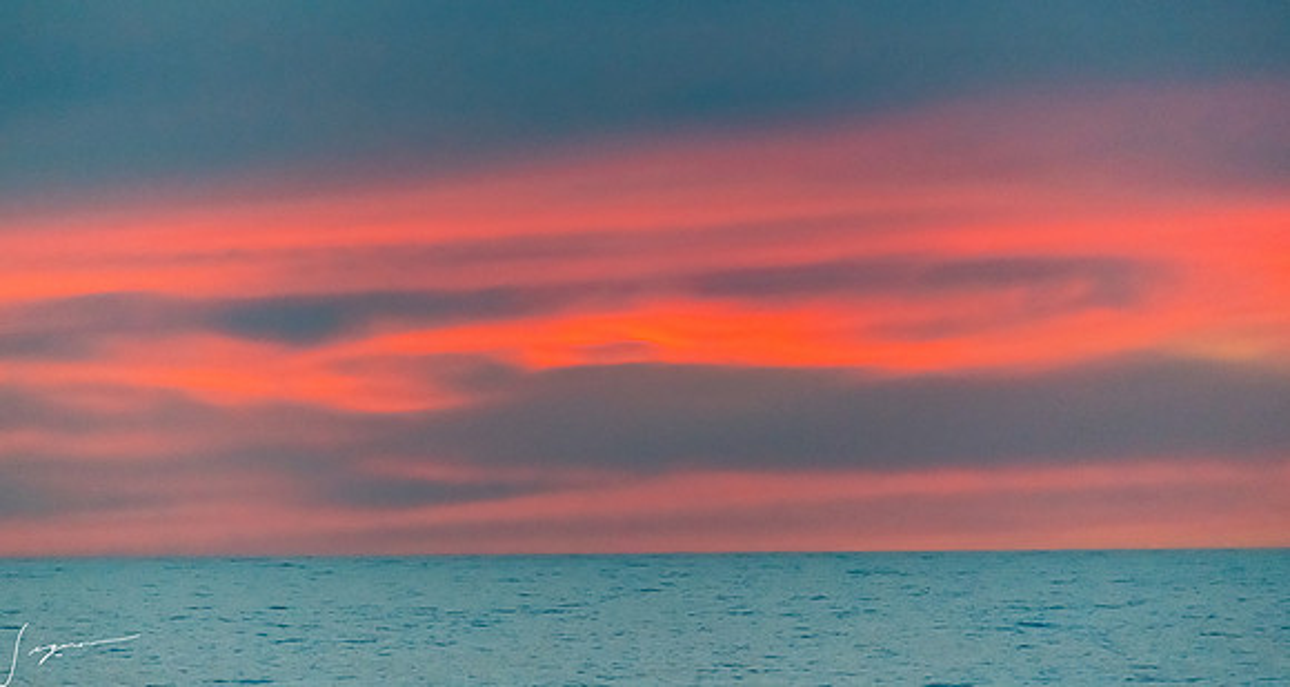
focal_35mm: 330
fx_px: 11133
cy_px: 283
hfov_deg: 6.6
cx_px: 643
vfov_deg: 3.5
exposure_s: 1/800
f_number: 4
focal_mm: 300
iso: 6400
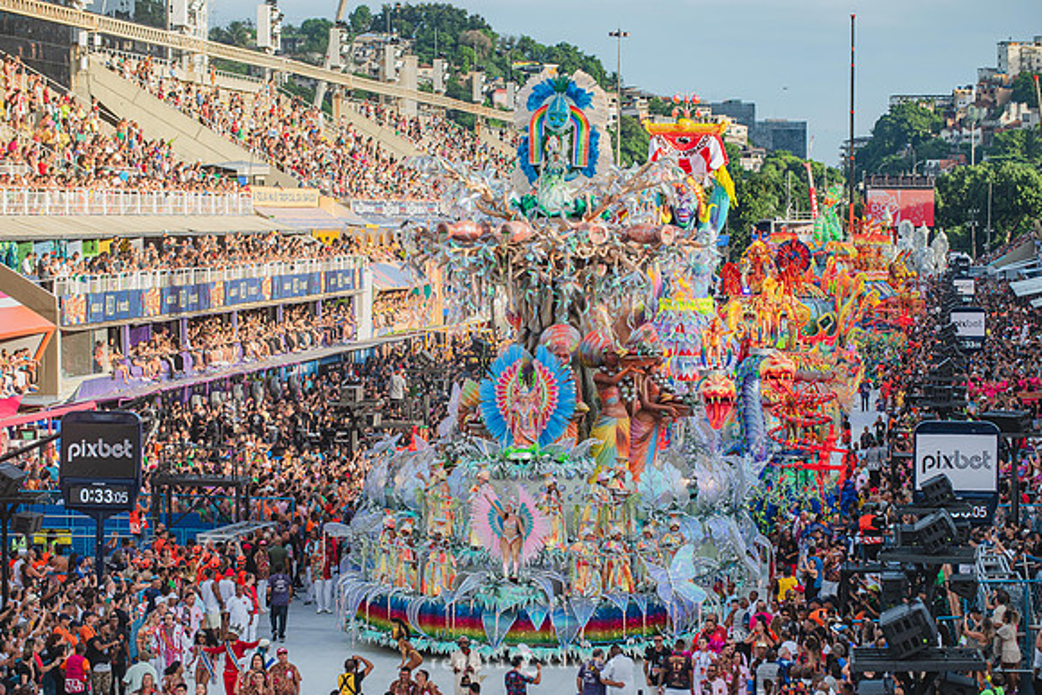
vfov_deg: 11.0
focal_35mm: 125
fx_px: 3619
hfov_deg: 16.4
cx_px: 521
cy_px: 348
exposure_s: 1/640
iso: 320
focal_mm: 125
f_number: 5.6
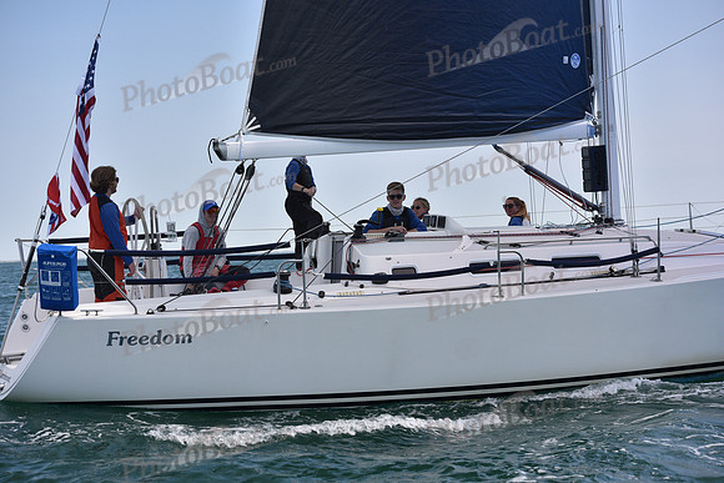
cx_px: 362
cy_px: 242
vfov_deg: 16.7
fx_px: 1649
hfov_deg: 24.8
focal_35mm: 82
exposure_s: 1/800
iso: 400
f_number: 5.6
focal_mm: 82
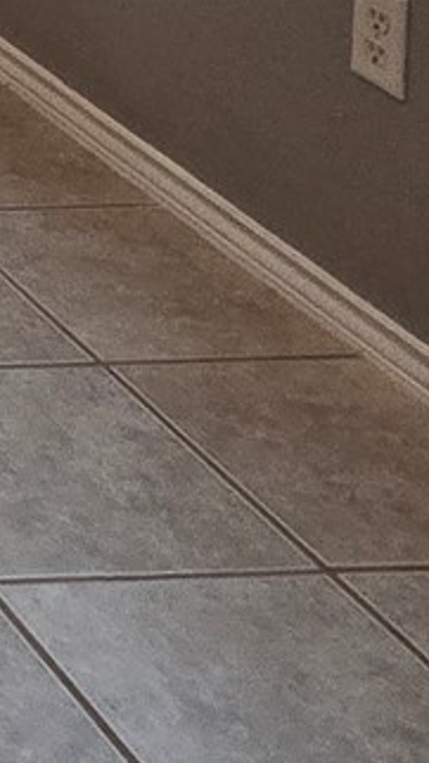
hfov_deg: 8.6
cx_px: -1157
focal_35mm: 90
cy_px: -694
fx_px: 1821
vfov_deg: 17.8
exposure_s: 1/60
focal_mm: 2.2
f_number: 2.2
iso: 100
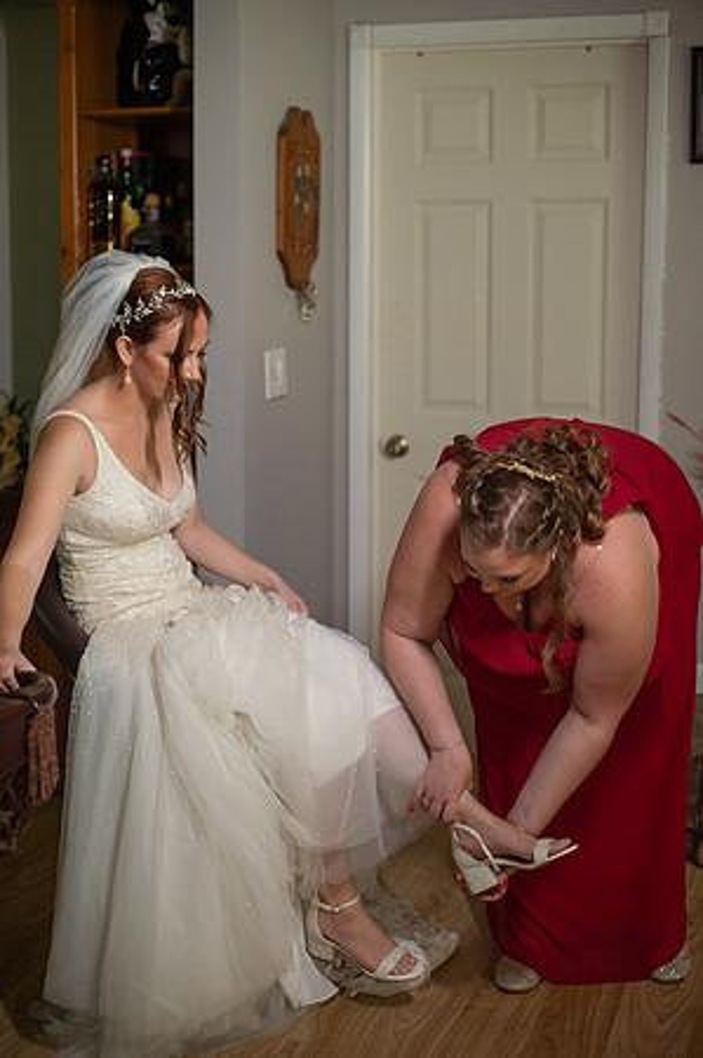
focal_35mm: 50
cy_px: 529
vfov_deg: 39.6
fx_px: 1468
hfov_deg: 26.9
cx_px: 352
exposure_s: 1/400
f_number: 2.5
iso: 1000
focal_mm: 50
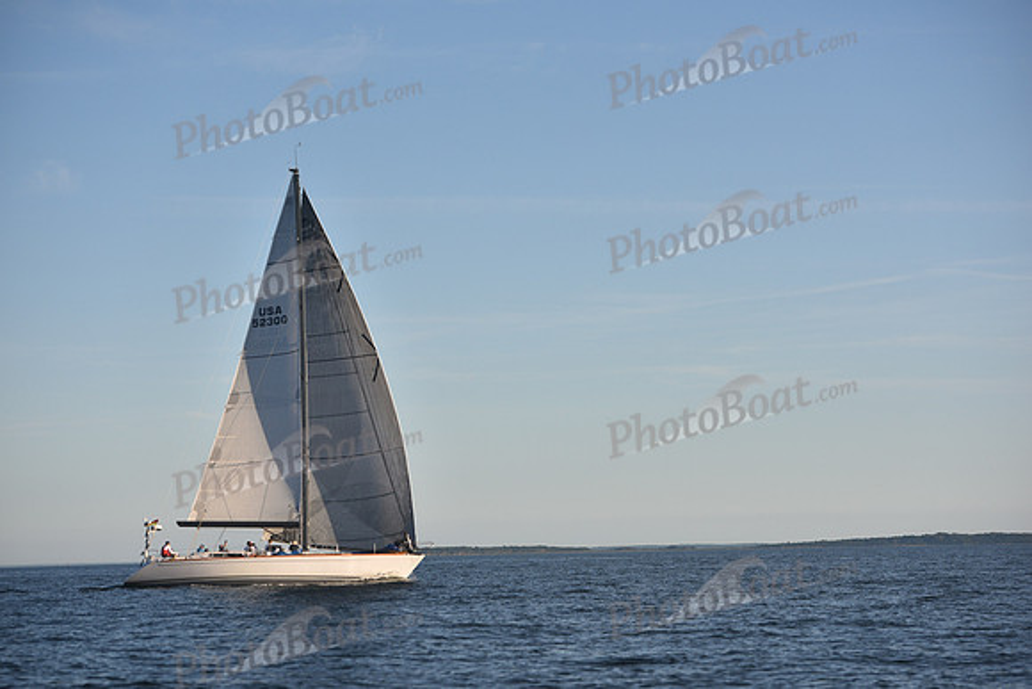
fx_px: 2867
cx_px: 516
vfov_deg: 13.7
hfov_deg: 20.4
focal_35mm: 100
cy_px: 344
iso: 250
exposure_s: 1/1250
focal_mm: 100
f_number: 4
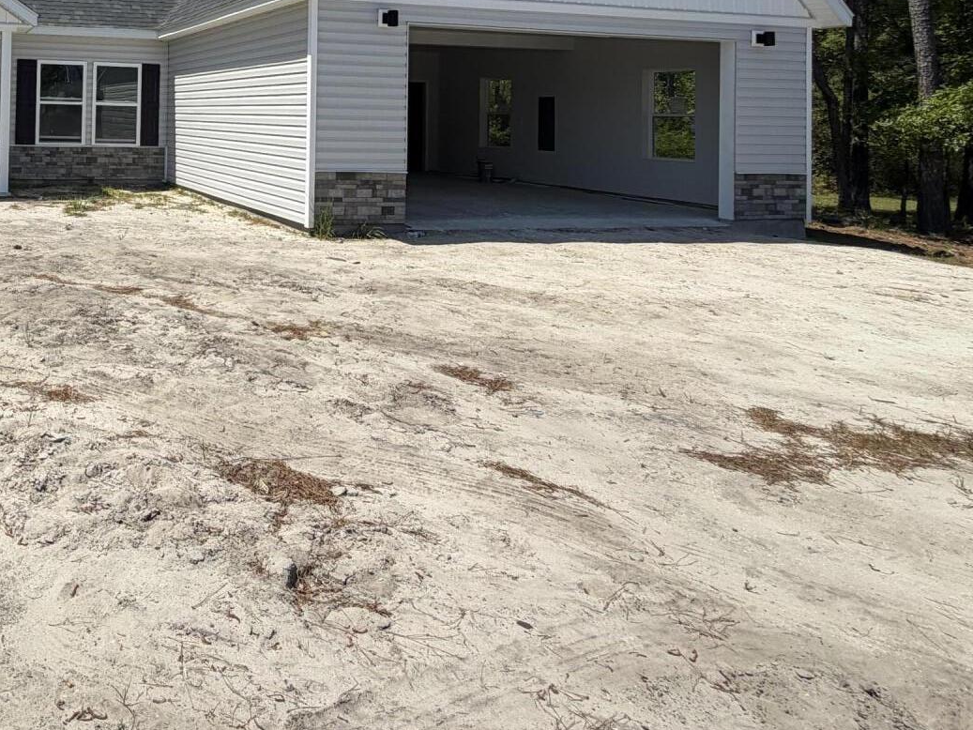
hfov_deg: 56.3
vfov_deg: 47.0
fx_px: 759
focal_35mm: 27
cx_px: 95
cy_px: 93
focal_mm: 2.22
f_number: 2.2
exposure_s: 1/1001
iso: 20
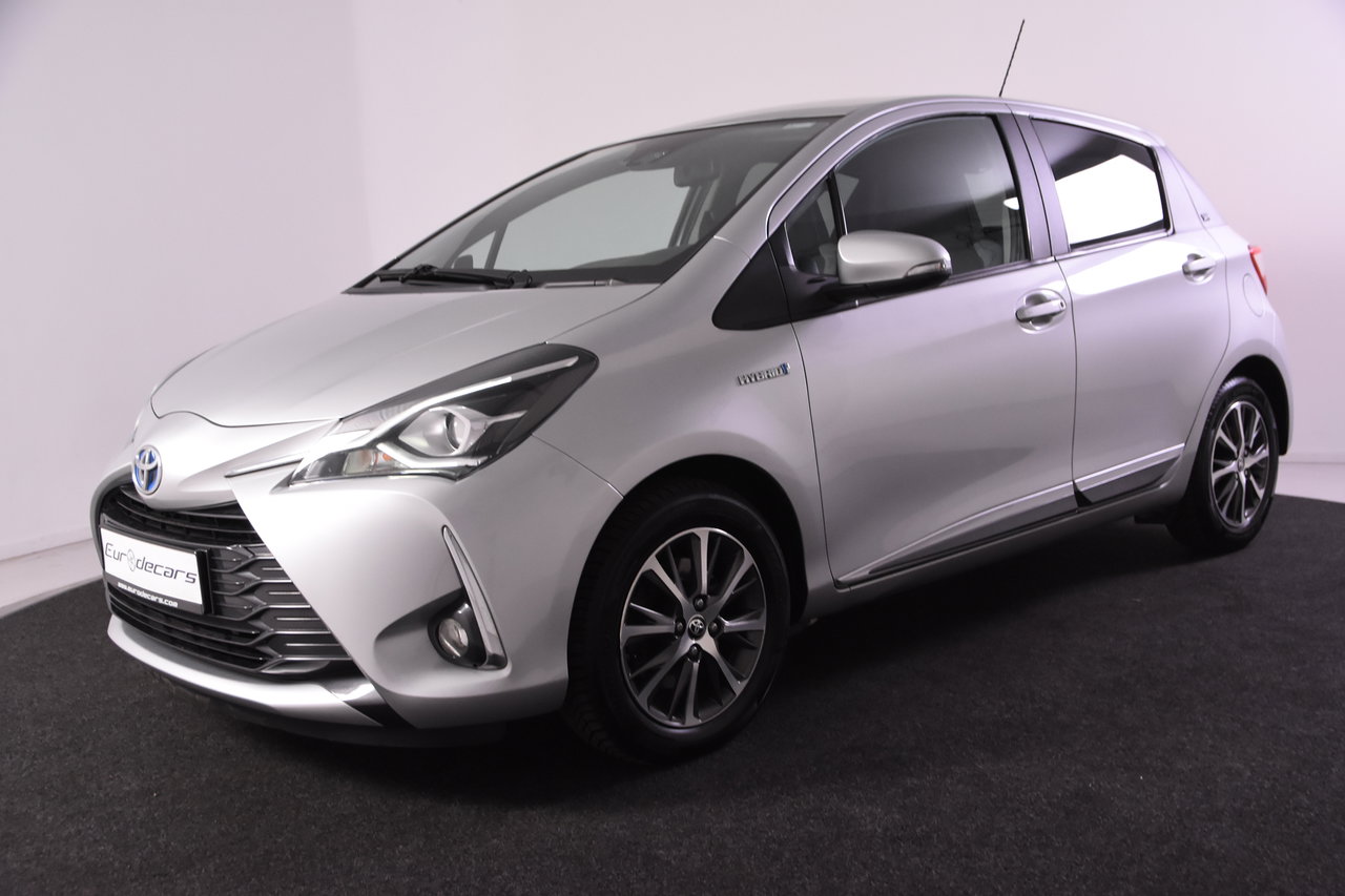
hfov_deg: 53.1
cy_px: 448
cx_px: 672
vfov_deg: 36.9
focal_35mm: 36
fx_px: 1345
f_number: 5
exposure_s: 1/100
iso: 1600
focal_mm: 24
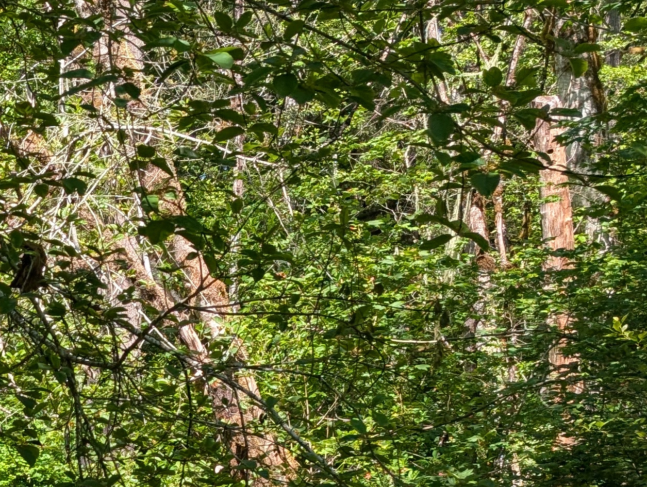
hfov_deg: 20.6
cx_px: -370
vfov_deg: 18.0
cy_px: 579
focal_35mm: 78
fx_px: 1460
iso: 21
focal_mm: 6.9
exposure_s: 1/328
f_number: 1.68
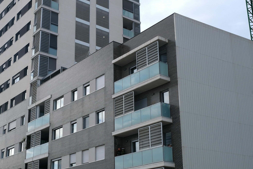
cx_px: 99
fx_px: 365
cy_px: 102
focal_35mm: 52
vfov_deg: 25.9
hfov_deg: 38.0
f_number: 11
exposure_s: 1/250
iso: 400
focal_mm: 26.6
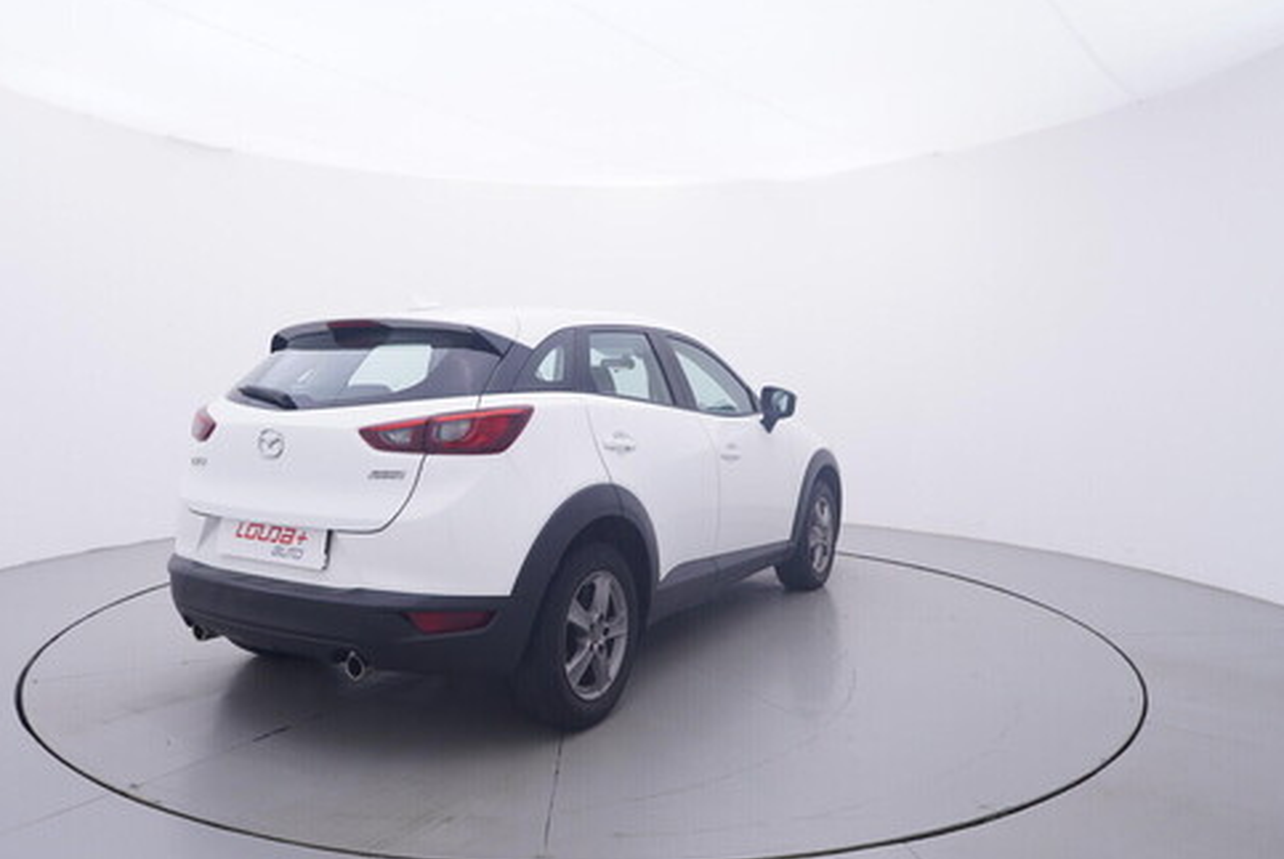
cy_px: 432
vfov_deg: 50.4
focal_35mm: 26
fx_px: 913
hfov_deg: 70.1
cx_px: 578
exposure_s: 1/80
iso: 200
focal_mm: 15
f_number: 5
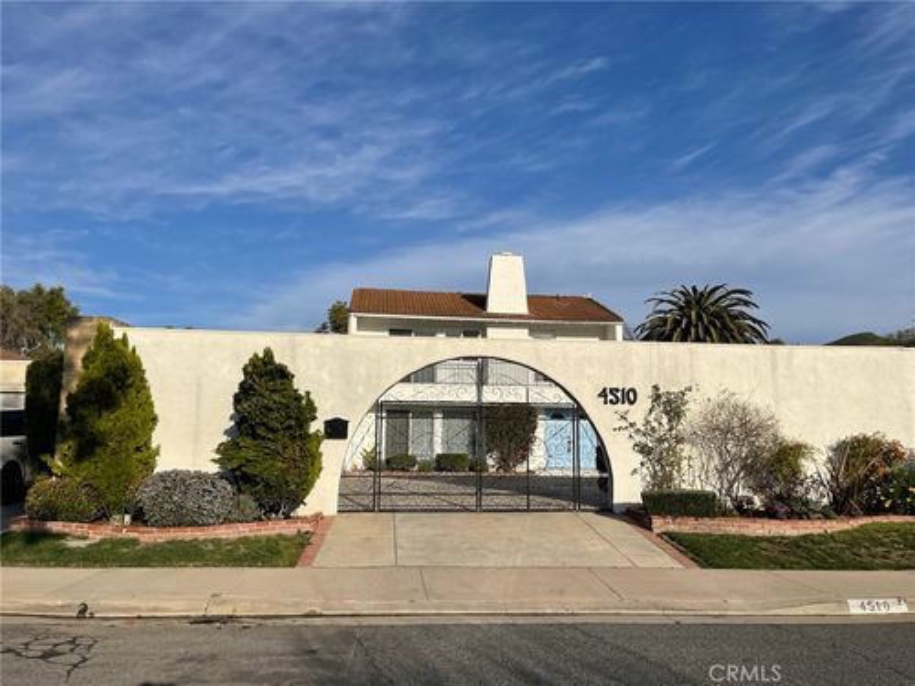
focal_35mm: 26
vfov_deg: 53.1
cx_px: 458
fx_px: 687
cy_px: 343
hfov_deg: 67.3
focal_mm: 5.1
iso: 32
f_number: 1.6
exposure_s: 1/7407
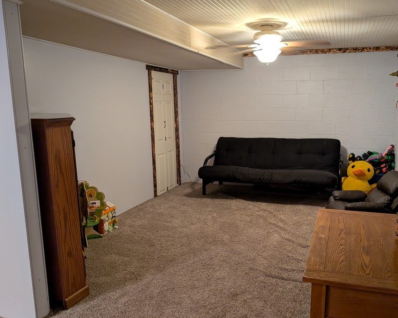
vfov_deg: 48.4
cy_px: 174
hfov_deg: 58.4
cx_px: 235
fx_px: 353
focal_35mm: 30
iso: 677
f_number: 1.68
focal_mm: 6.9
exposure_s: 1/30
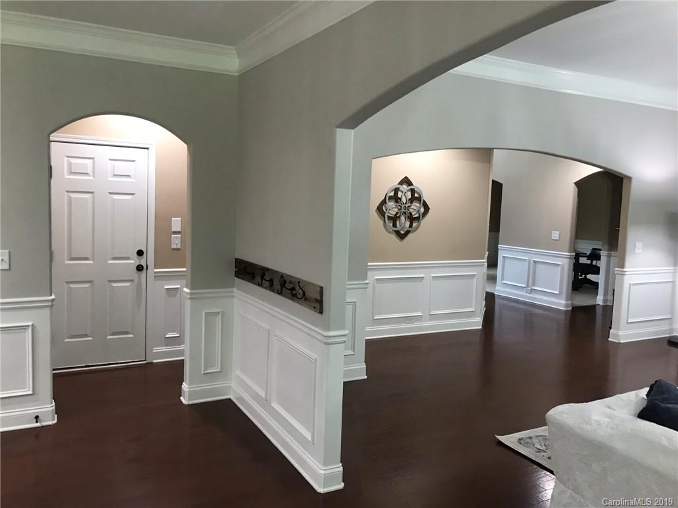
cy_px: 254
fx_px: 548
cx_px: 339
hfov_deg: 63.4
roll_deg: -1.7
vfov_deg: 49.7
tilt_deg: -4.1
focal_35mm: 28
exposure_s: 1/15
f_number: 1.8
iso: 50
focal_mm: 3.99
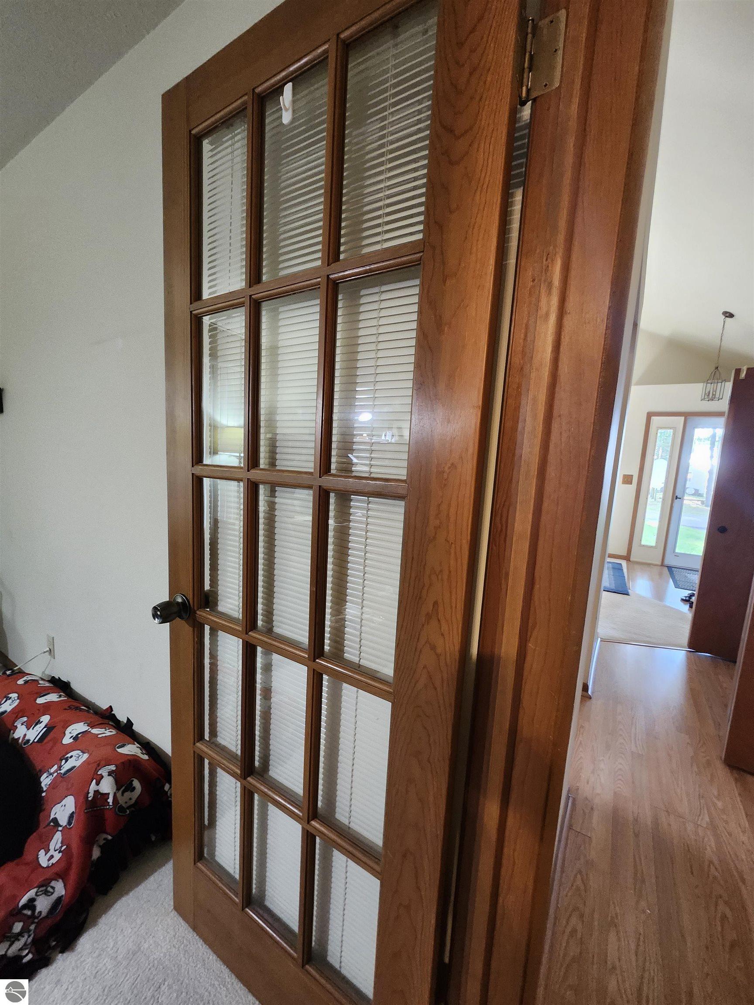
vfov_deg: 106.2
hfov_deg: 89.9
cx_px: 377
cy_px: 502
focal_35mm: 13
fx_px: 378
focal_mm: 1.74
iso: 500
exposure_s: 1/30
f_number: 2.2
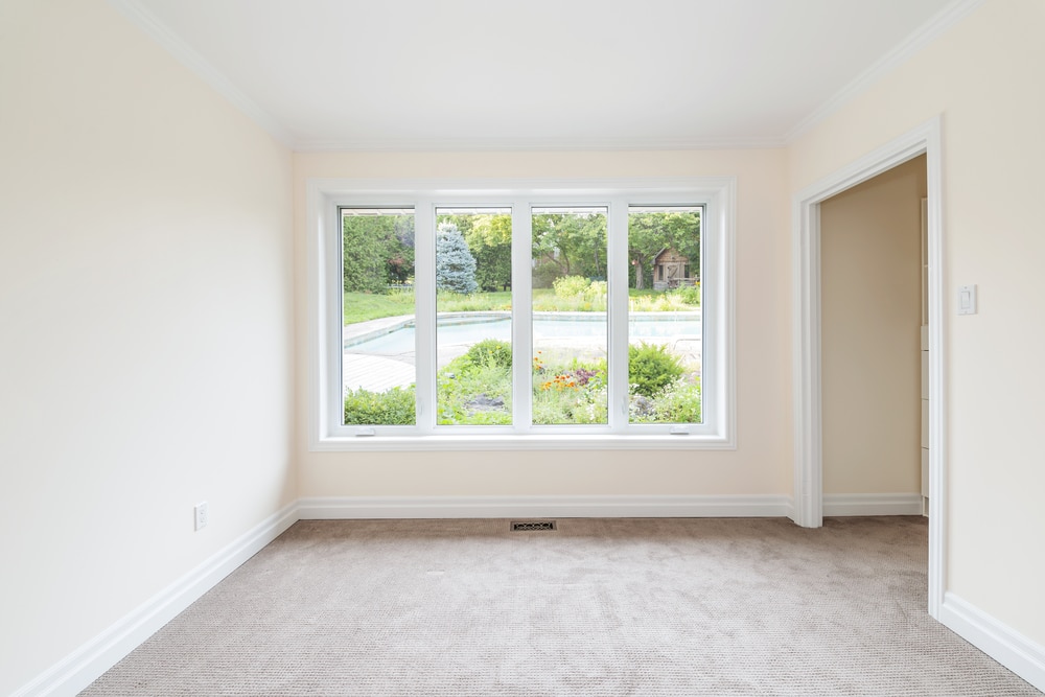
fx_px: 406
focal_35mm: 14
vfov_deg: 81.2
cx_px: 522
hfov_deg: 104.2
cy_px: 348
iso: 100
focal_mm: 14
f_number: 8
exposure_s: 1/2
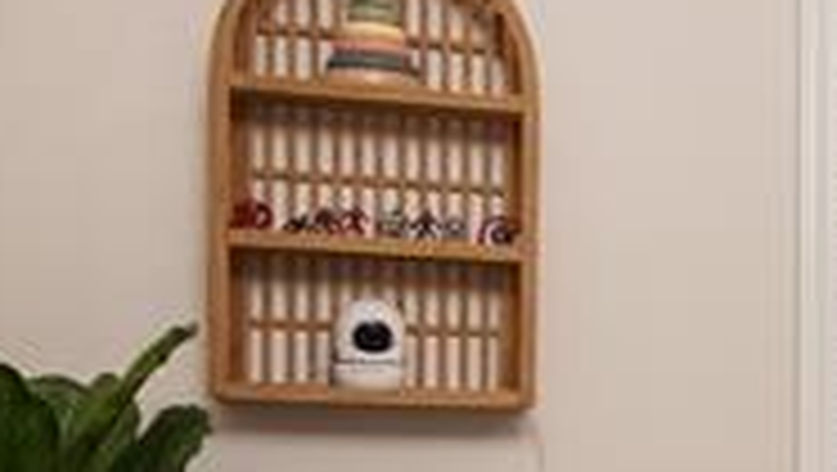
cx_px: 1552
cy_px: 686
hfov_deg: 17.3
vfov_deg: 11.9
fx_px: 2177
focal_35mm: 98
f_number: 8
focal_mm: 17
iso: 320
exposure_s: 1/40
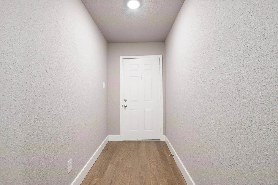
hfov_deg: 100.4
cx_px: 139
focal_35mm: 15
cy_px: 92
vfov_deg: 77.3
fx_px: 116
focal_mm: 10
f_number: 7.1
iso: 100
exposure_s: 1/3
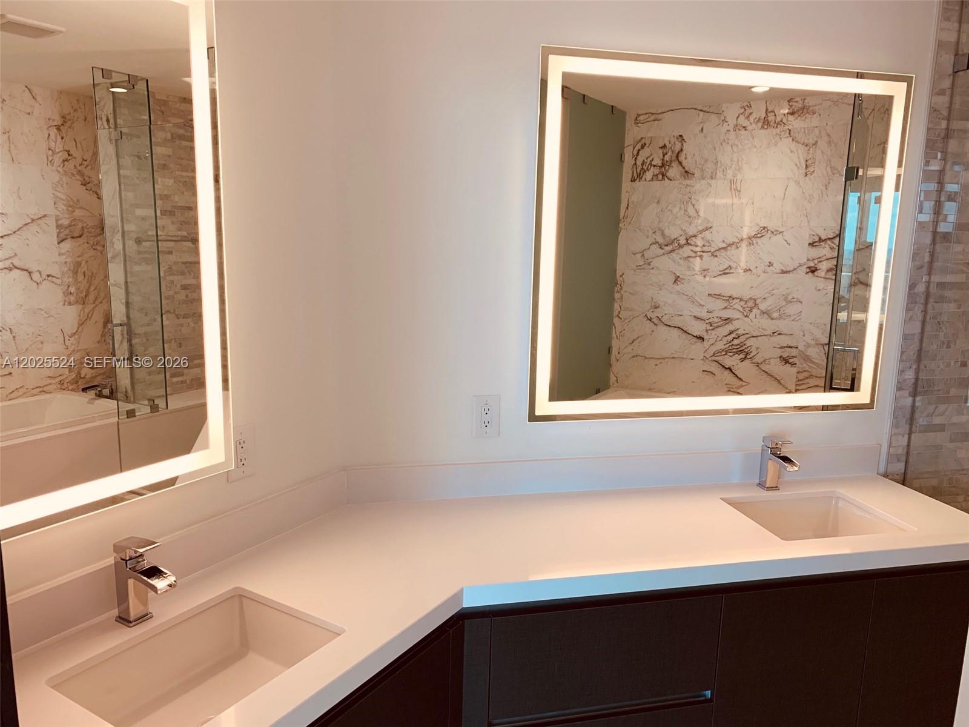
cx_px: 484
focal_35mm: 26
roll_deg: +0.1
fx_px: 728
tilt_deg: -9.6
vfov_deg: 53.1
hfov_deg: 67.3
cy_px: 364
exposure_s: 1/120
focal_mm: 4.25
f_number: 1.8
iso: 64
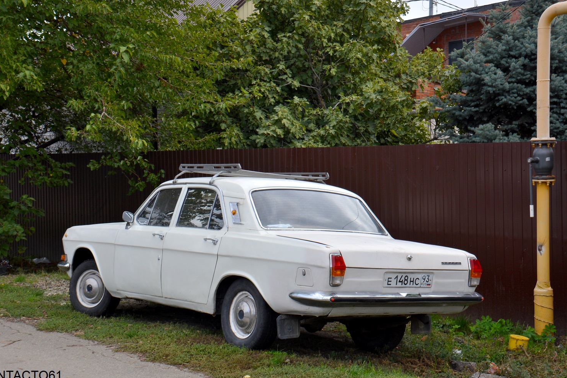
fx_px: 914
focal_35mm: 58
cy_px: 191
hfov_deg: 34.5
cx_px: 281
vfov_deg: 23.4
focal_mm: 38
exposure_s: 1/200
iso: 200
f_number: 7.1
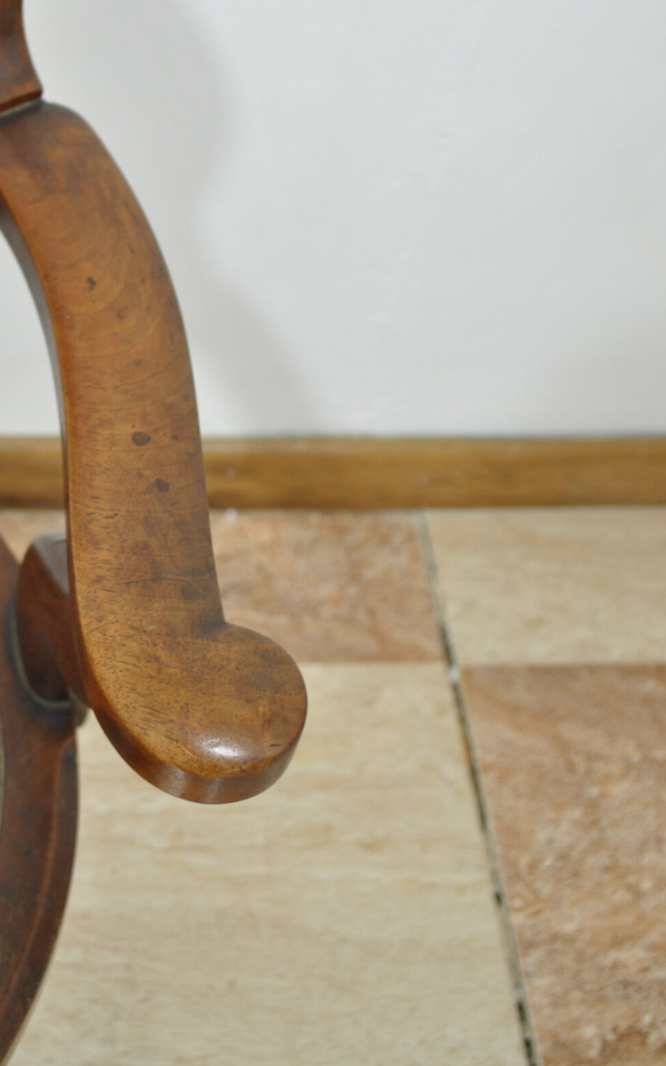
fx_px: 1597
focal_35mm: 55
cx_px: 89
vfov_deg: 36.2
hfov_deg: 23.1
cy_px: 296
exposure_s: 1/8
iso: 200
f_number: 3.8
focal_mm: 22
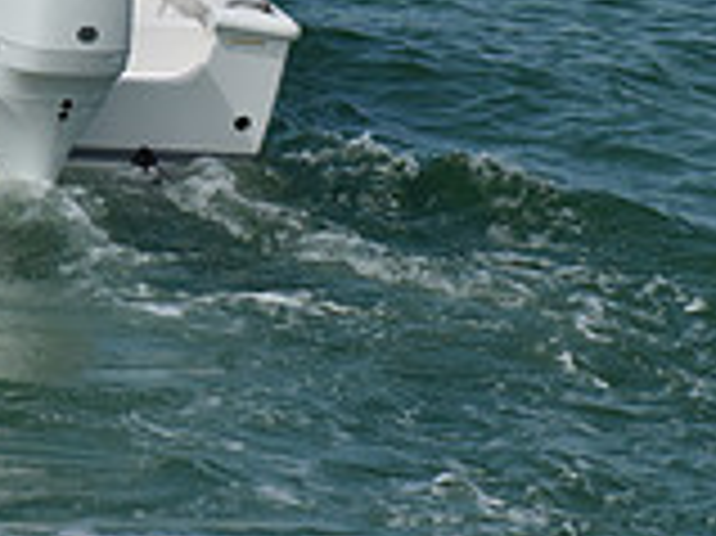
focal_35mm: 610
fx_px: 12608
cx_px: -126
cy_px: -291
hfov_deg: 3.2
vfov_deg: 2.4
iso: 400
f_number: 16
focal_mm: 116
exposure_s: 1/1000
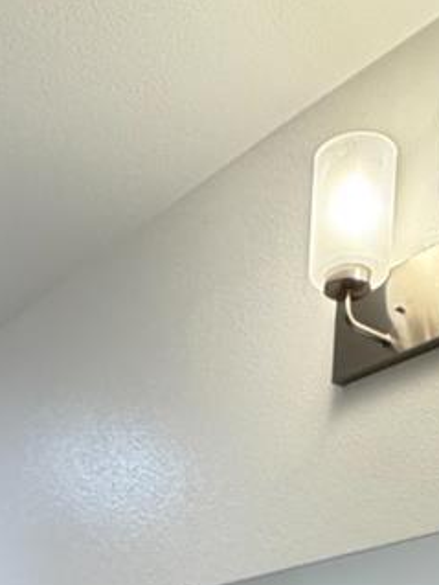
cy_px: 1020
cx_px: 117
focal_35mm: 66
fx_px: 1115
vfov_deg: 21.1
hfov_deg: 22.1
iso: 250
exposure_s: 1/120
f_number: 2.2
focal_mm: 2.22
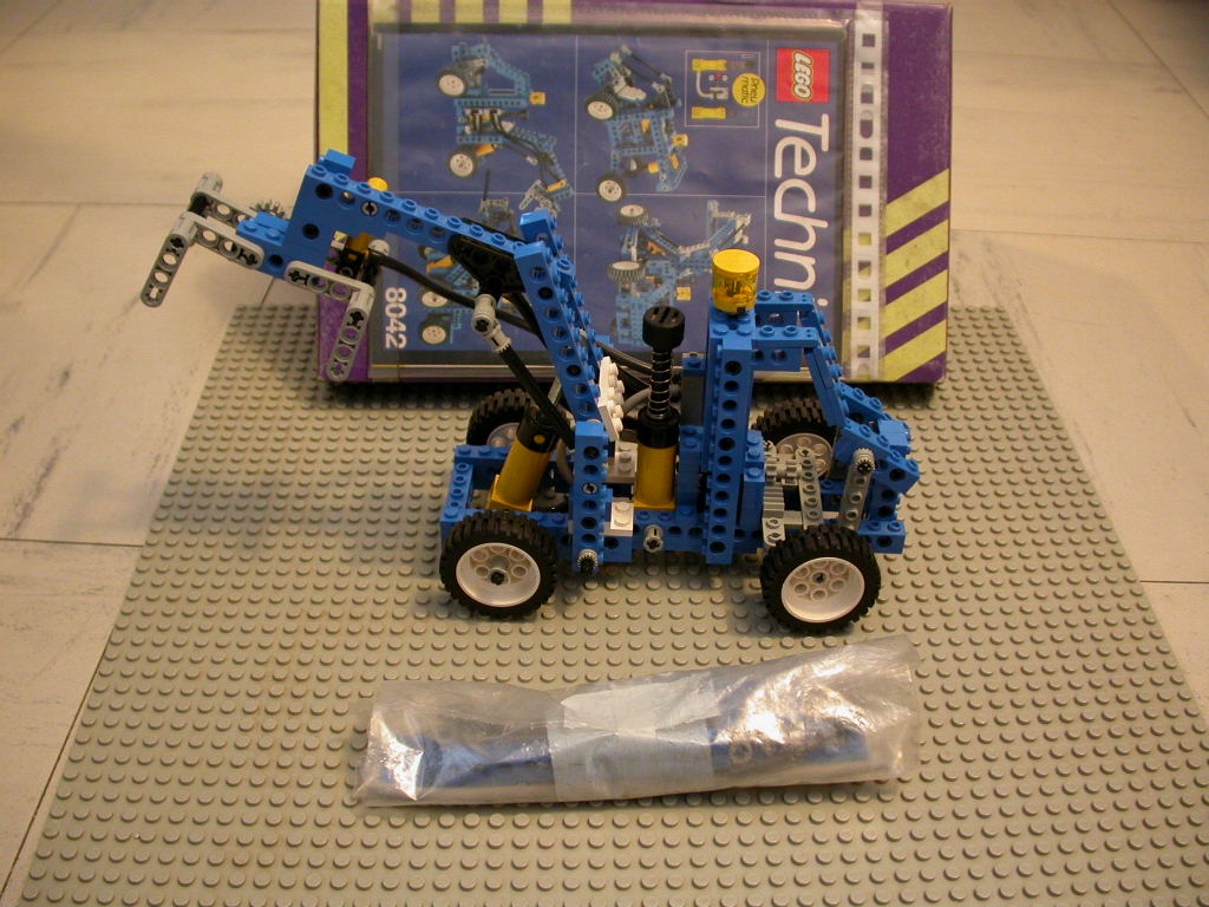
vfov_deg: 37.7
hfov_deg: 49.0
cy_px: 454
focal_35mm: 38
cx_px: 604
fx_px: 1327
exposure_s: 1/3.1
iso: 200
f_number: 2.6
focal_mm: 7.85
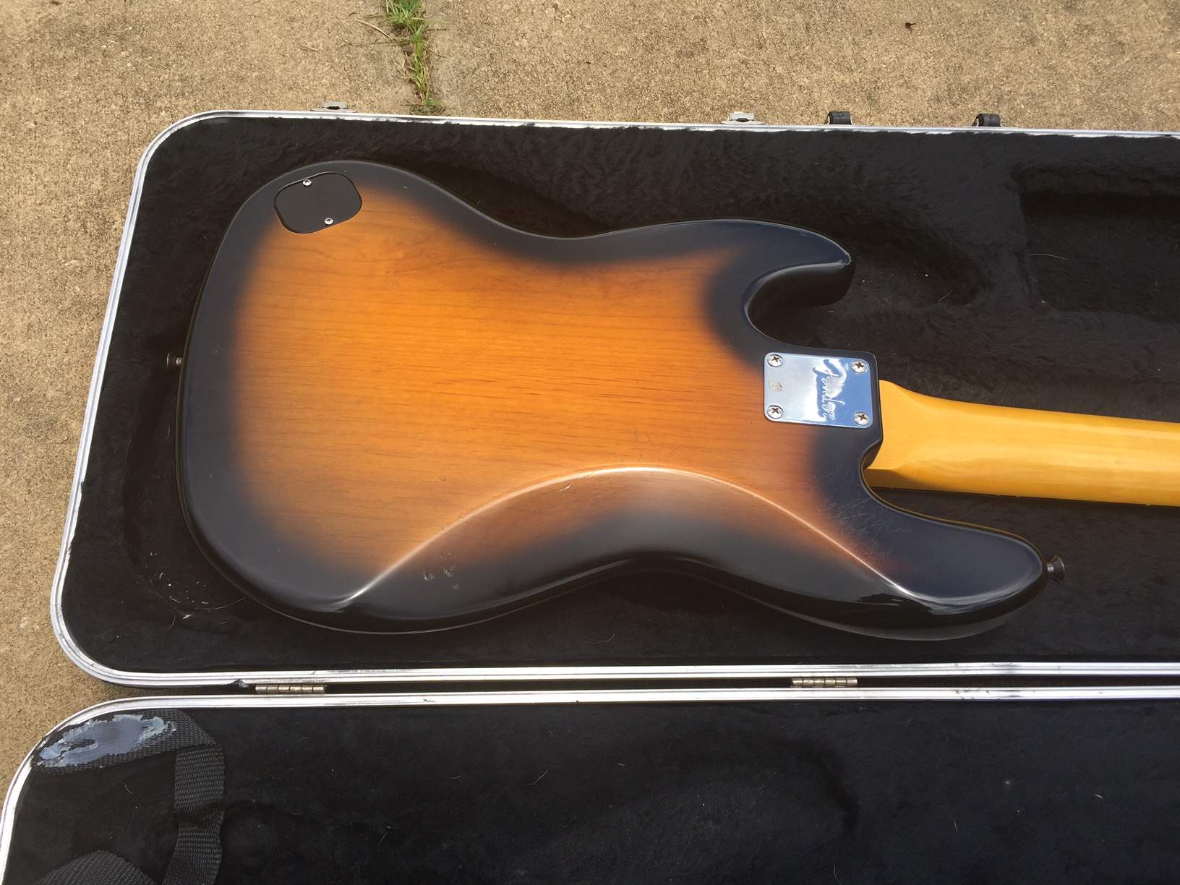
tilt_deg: -65.7
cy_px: 442
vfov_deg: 48.2
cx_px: 590
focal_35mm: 29
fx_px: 989
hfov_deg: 61.7
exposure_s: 1/920
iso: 32
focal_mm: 4.15
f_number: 2.2
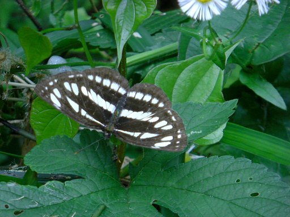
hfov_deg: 9.8
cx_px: 145
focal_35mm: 201
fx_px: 1684
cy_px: 108
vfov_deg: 7.4
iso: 400
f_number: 4.6
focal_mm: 33.1
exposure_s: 1/400
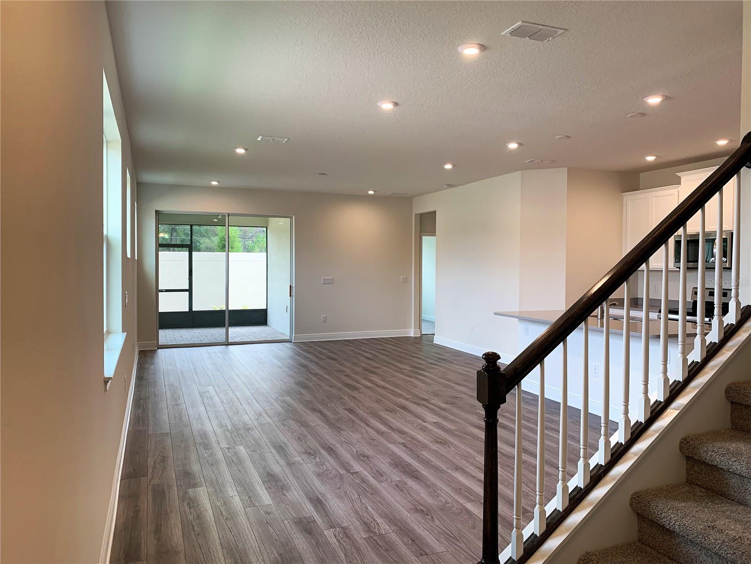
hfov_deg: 67.3
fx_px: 564
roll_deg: -0.3
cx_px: 376
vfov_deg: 53.1
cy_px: 282
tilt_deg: -0.4
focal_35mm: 26
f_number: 1.8
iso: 80
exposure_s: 1/120
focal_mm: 4.25
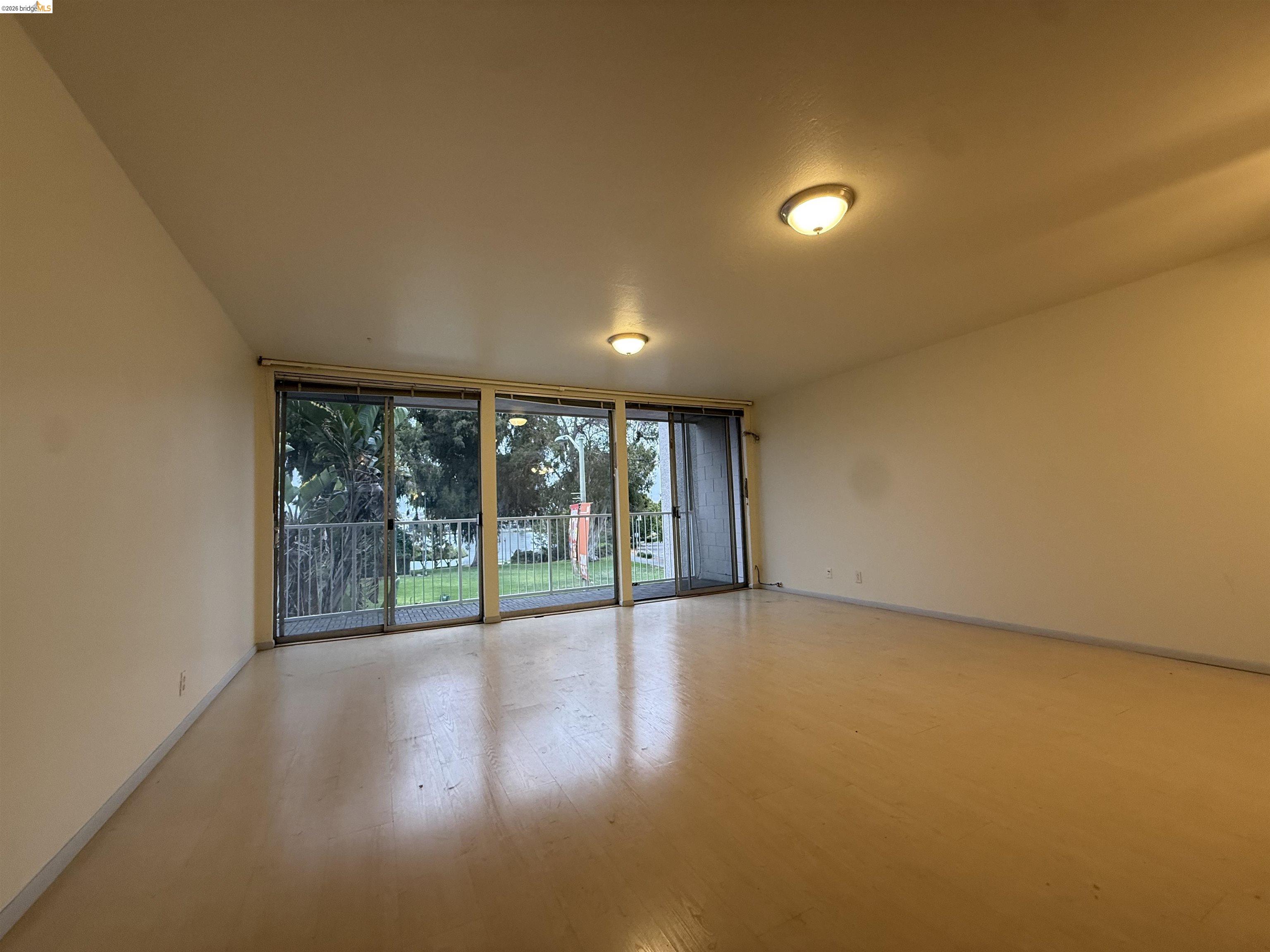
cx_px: 635
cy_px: 476
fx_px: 514
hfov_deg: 102.1
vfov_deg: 85.7
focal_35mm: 14
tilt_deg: +3.9
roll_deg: +1.6
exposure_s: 1/120
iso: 200
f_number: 2.2
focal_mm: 2.22
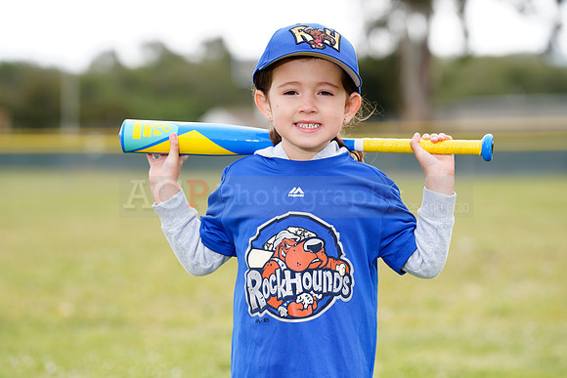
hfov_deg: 13.7
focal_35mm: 150
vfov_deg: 9.2
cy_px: 189
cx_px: 284
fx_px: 2363
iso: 100
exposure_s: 1/250
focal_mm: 150
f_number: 4.5
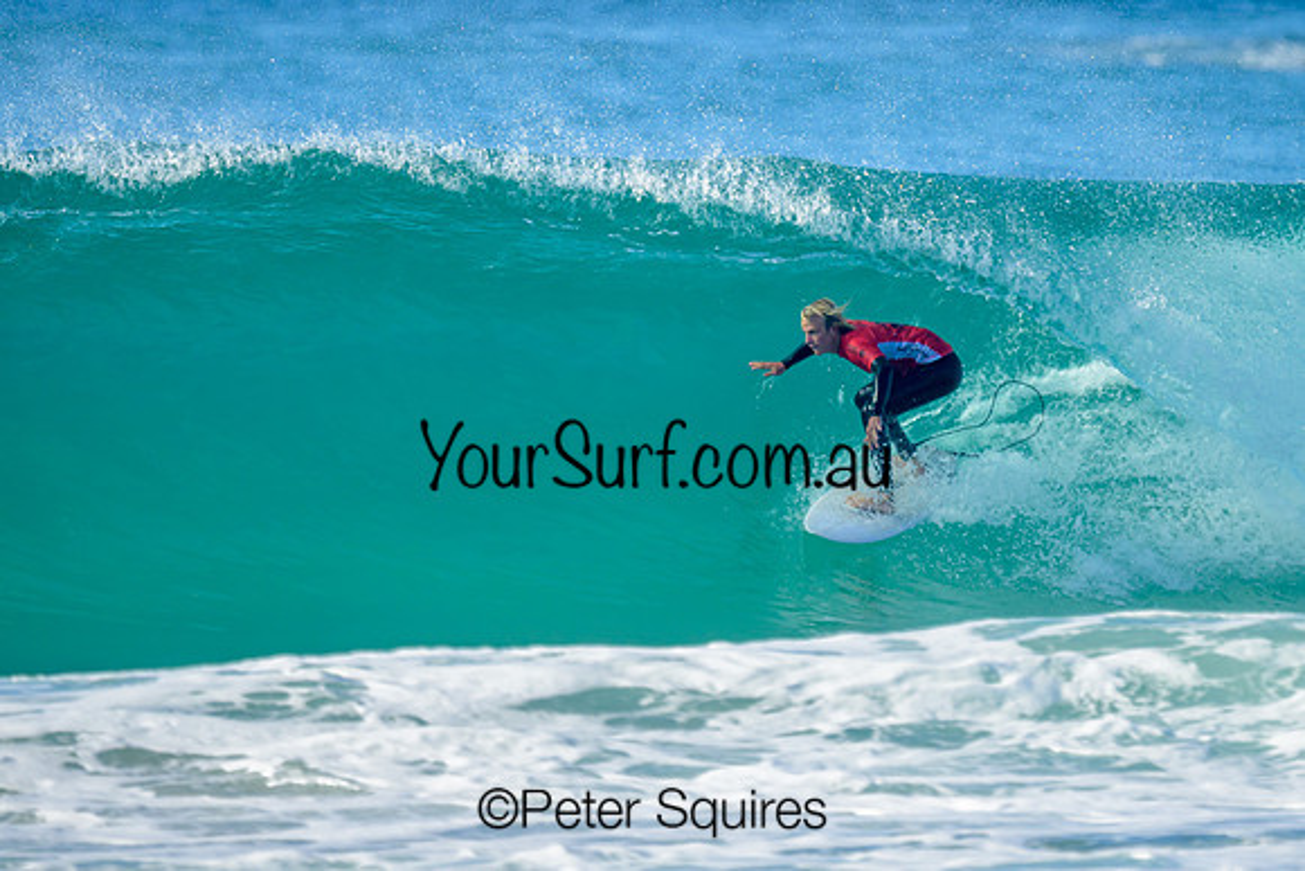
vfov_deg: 1.3
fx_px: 39846
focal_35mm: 1099
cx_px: 777
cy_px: 339
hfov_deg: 1.9
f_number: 6.3
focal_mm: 800
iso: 400
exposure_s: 1/2000
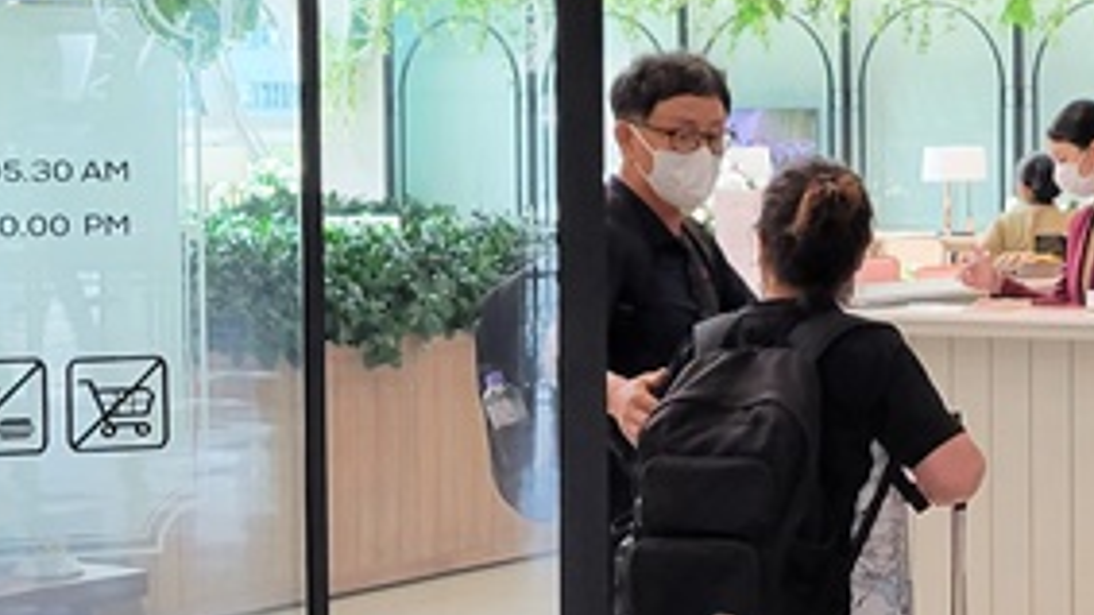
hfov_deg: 20.8
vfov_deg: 12.1
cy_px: 298
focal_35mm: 100
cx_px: 1028
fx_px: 2900
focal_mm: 5.4
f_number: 1.8
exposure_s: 1/100
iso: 160
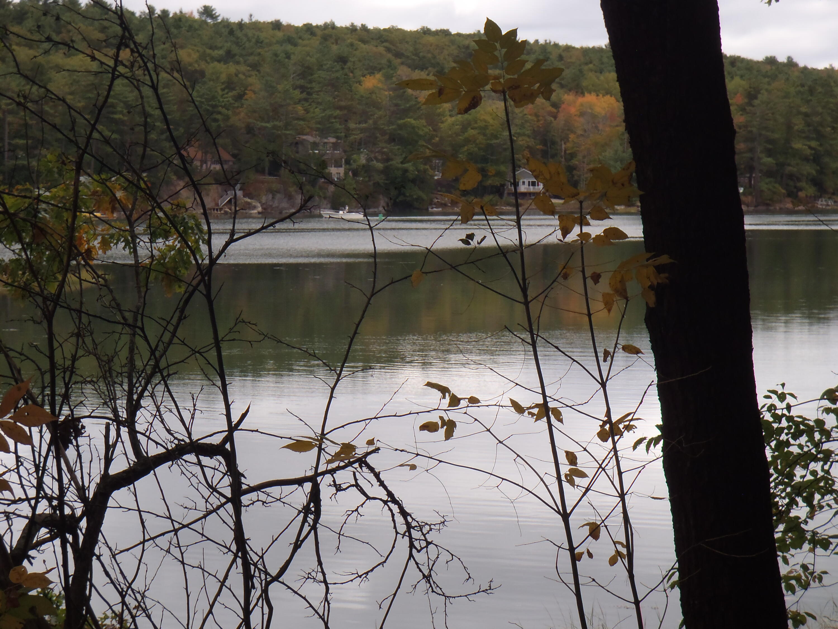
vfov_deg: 14.5
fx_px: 2469
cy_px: 314
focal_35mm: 102
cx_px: 419
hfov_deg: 19.3
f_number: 5.1
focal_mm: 18.2
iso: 100
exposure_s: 1/200
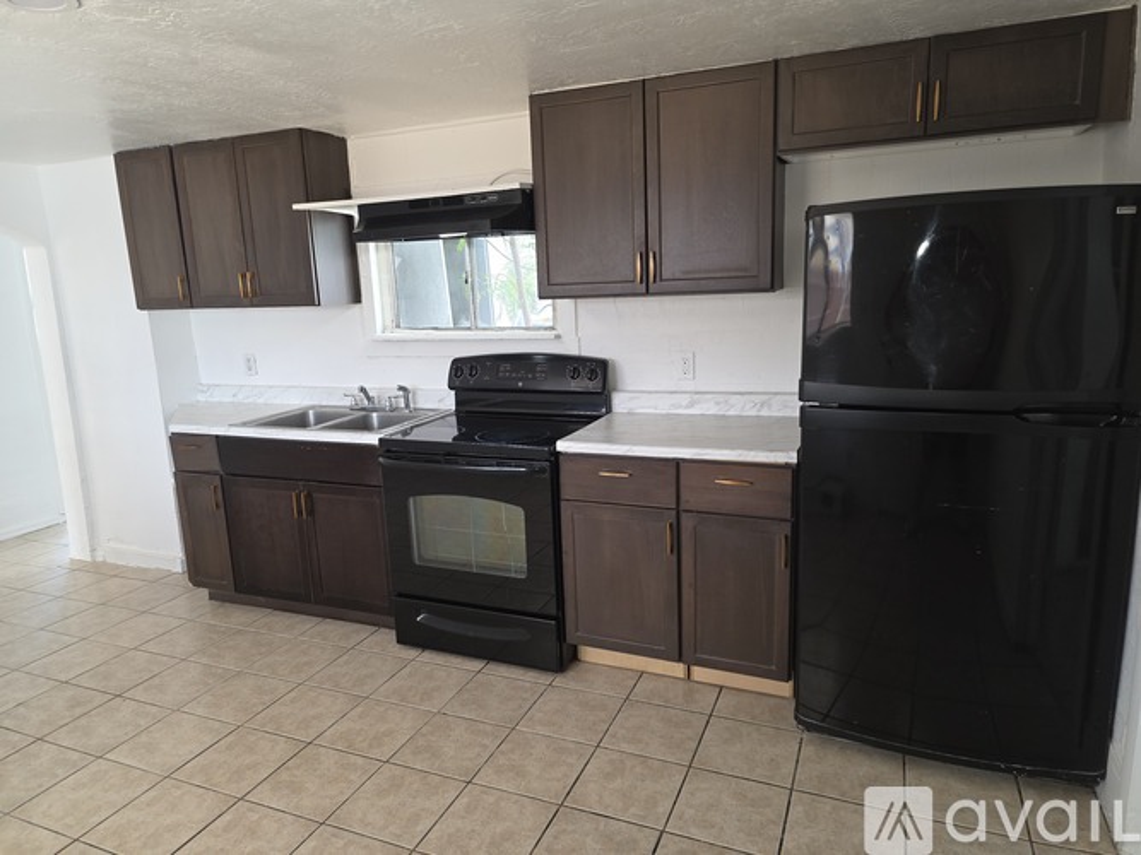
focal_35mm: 23
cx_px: 570
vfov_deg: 58.9
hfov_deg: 73.9
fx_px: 758
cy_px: 428
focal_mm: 6.3
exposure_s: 1/60
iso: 64
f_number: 1.7
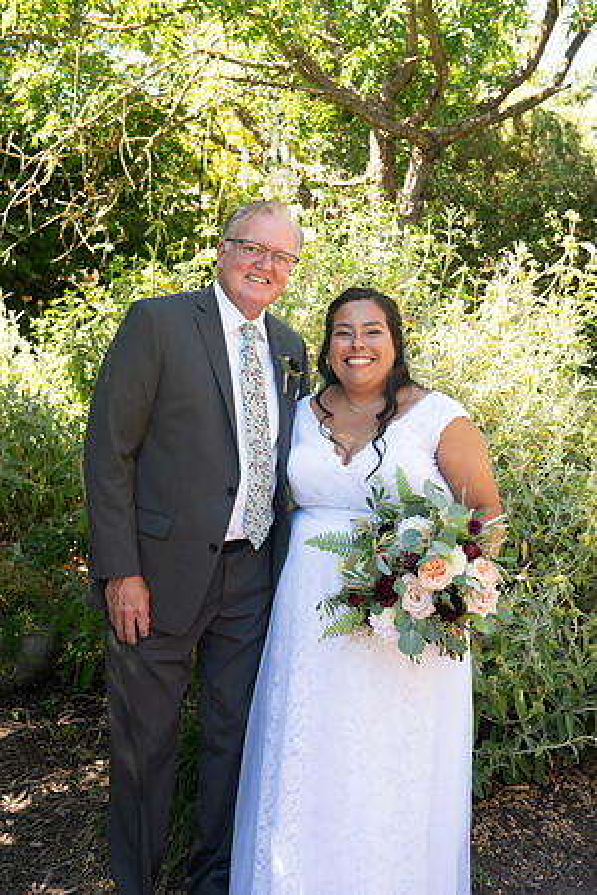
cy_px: 448
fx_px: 1194
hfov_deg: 28.1
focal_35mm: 48
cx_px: 298
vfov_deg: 41.1
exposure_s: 1/320
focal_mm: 48
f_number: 4.5
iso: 640
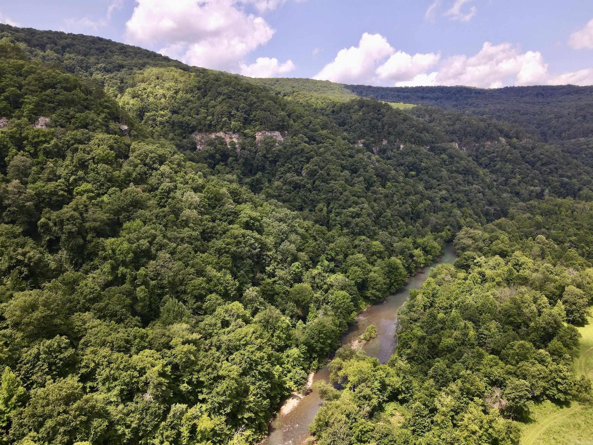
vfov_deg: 56.8
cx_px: 296
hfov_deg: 71.6
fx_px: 411
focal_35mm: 24
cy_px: 222
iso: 260
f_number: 2.8
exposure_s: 1/15
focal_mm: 4.5
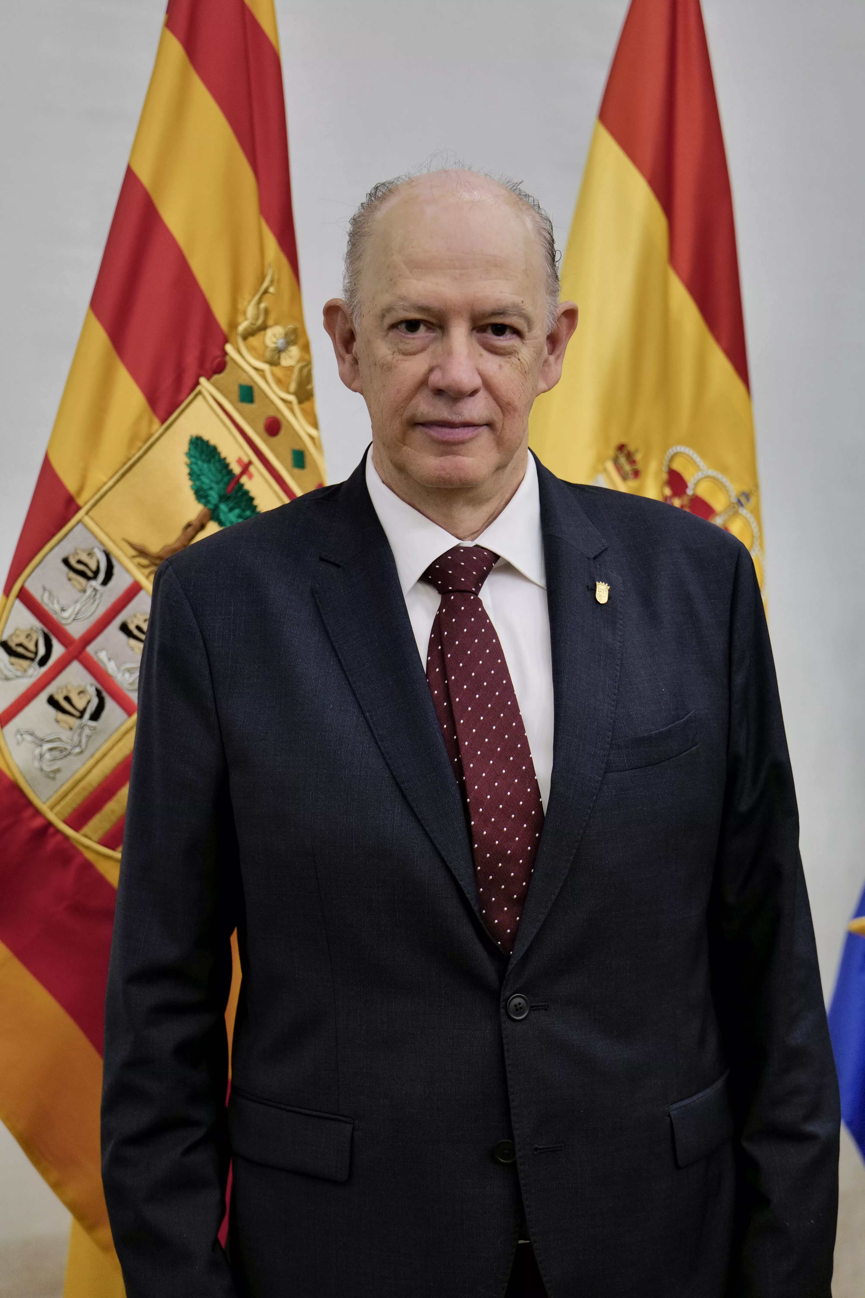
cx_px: 432
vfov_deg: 22.6
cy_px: 649
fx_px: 3243
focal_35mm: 90
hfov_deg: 15.2
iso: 1250
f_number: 4
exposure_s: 1/200
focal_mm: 90
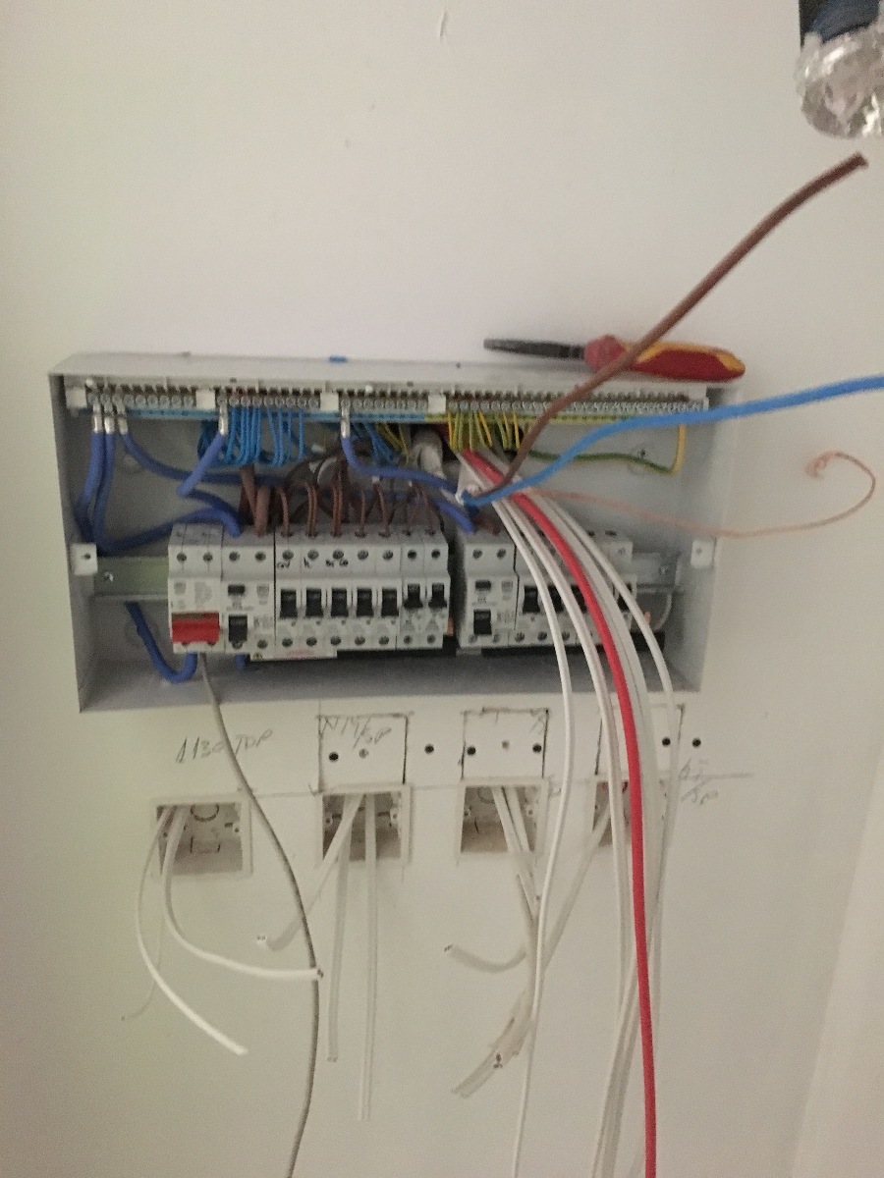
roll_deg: -3.0
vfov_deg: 61.7
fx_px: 987
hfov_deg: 48.2
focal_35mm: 29
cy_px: 589
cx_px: 442
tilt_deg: -19.9
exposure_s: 1/17
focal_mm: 4.15
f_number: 2.2
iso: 640
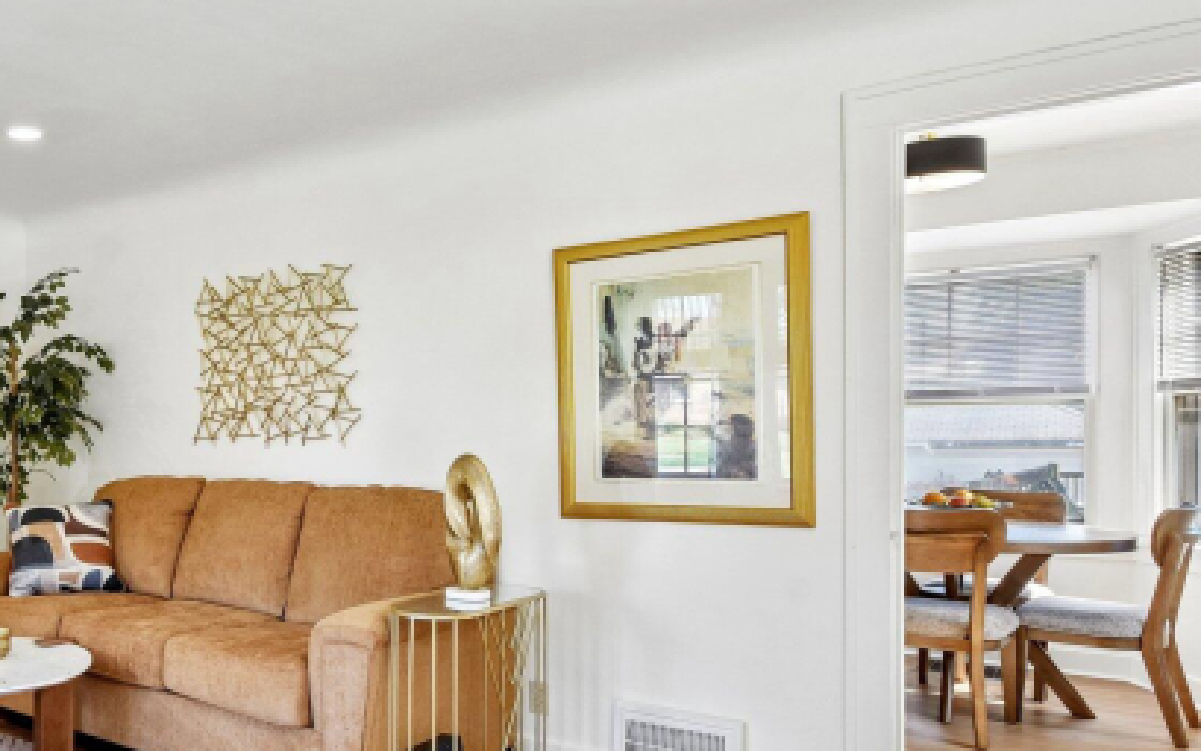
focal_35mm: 28
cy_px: 431
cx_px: 206
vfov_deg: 44.5
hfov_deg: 60.0
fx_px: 917
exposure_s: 1/30
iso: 400
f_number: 8
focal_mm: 10
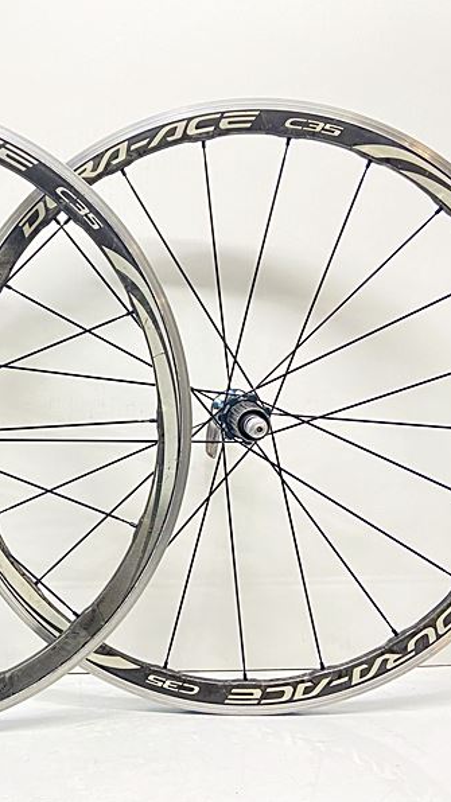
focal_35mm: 38
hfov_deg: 30.1
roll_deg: -0.9
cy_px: 402
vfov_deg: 52.8
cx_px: 62
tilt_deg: -5.6
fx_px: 808
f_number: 1.8
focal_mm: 4.25
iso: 200
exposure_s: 1/50
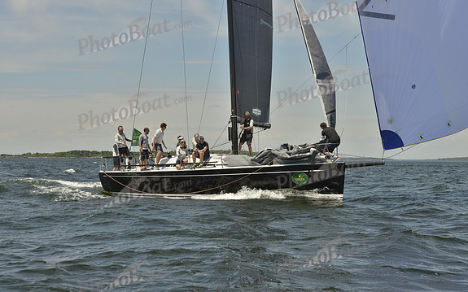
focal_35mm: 72
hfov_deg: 28.6
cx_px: 234
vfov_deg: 18.1
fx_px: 918
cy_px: 140
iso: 280
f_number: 9
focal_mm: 70
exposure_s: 1/1600
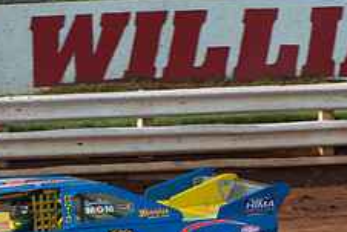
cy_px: 257
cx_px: -18
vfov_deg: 4.5
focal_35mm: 308
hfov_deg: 6.7
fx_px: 2971
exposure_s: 1/400
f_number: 5.6
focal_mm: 80
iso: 200
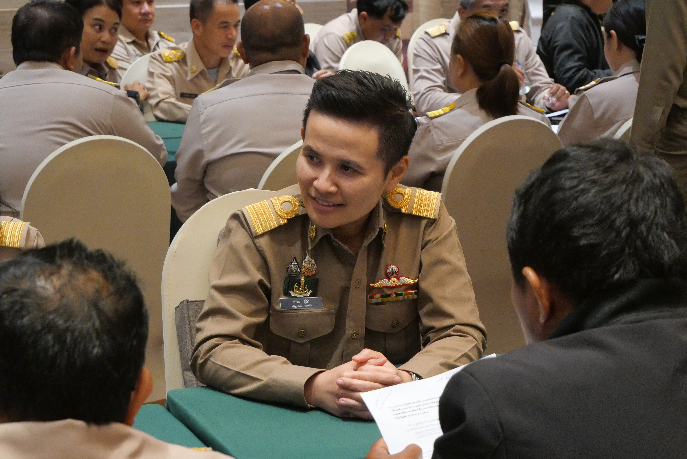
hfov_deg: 23.4
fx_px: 1661
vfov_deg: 15.7
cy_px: 230
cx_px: 344
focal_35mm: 87
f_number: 5.5
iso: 3200
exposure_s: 1/60
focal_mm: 42
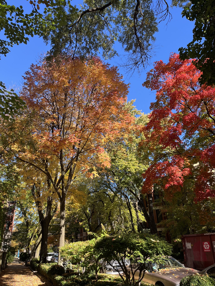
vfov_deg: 67.3
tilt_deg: +24.2
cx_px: 108
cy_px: 143
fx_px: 215
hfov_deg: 53.1
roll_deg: +2.8
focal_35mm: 26
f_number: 1.6
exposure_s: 1/804
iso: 50
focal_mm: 5.1
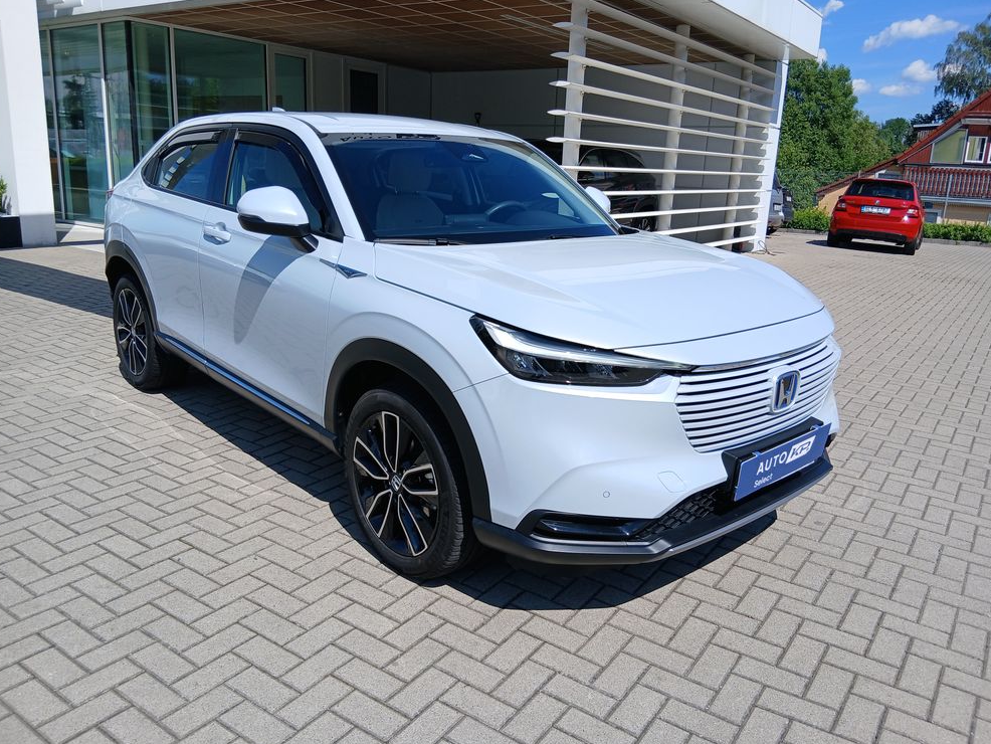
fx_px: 773
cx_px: 500
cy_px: 368
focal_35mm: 27
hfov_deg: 65.3
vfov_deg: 51.4
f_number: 1.8
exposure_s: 1/736
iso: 20
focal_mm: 3.98
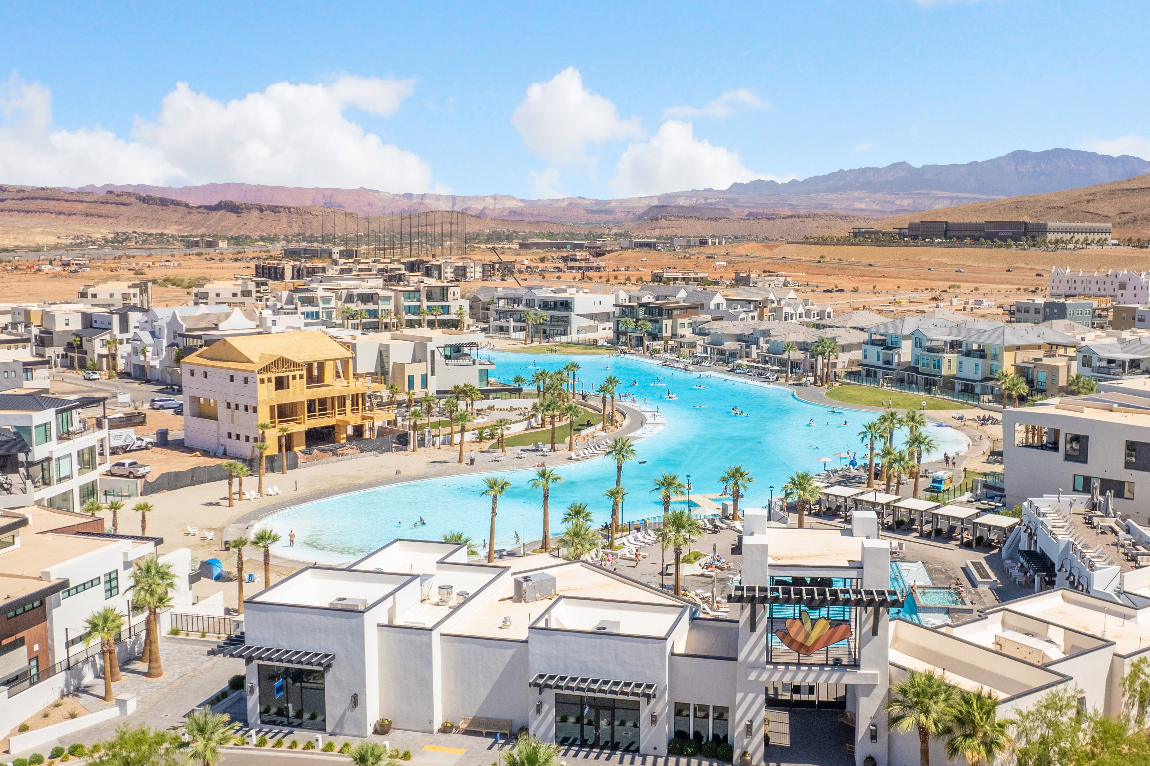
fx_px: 1182
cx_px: 655
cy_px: 363
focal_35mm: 37
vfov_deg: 35.9
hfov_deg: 51.7
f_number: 2.8
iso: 120
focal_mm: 8.38
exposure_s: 1/160
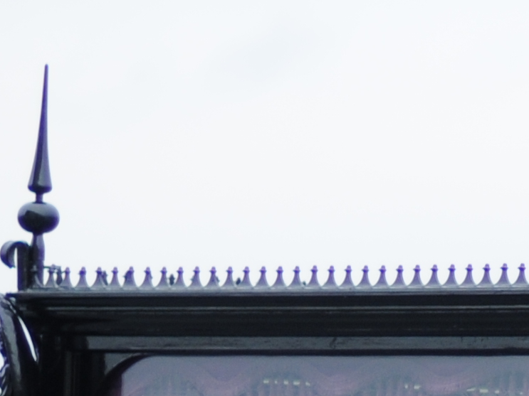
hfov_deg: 2.8
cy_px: 784
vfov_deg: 2.1
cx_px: 1429
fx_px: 10799
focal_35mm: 707
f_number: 2.2
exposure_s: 1/400
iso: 200
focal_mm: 85
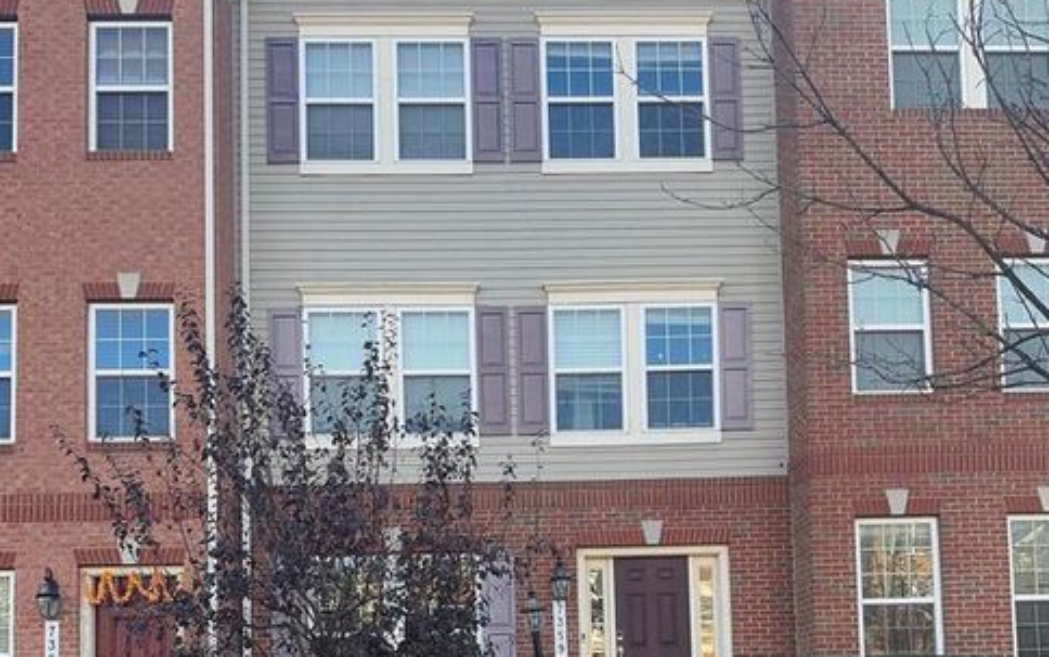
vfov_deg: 33.8
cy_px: 622
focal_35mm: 35
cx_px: 522
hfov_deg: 55.3
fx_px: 1001
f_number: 1.78
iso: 160
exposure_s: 1/1002
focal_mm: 6.76
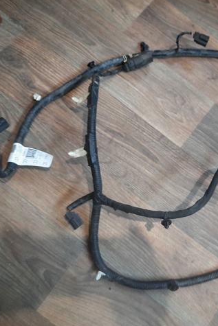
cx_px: 154
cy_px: 163
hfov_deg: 37.3
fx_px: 318
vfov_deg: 54.4
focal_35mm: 35
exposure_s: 1/25
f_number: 2
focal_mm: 4.6
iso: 500
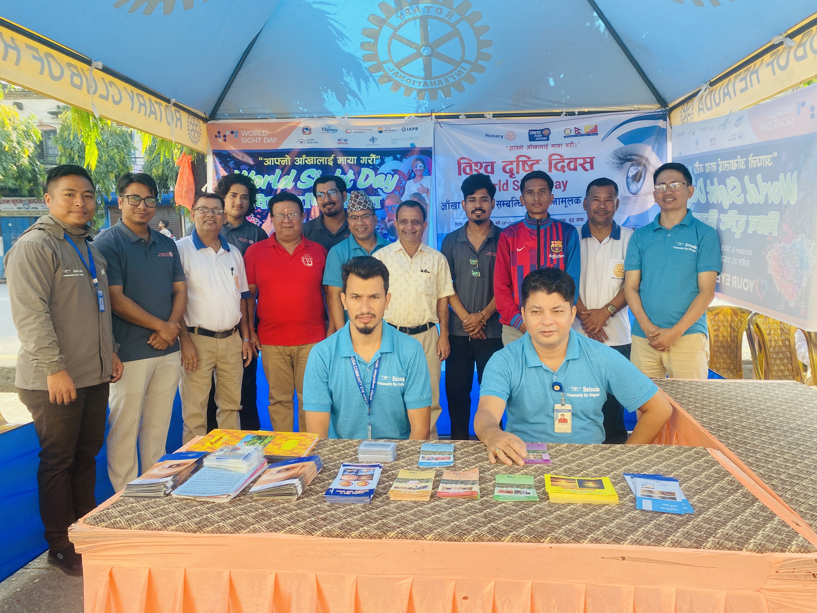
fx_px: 614
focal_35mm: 26
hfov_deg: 67.3
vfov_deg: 53.1
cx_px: 408
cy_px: 306
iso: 32
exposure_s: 1/205
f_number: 1.8
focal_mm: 4.25
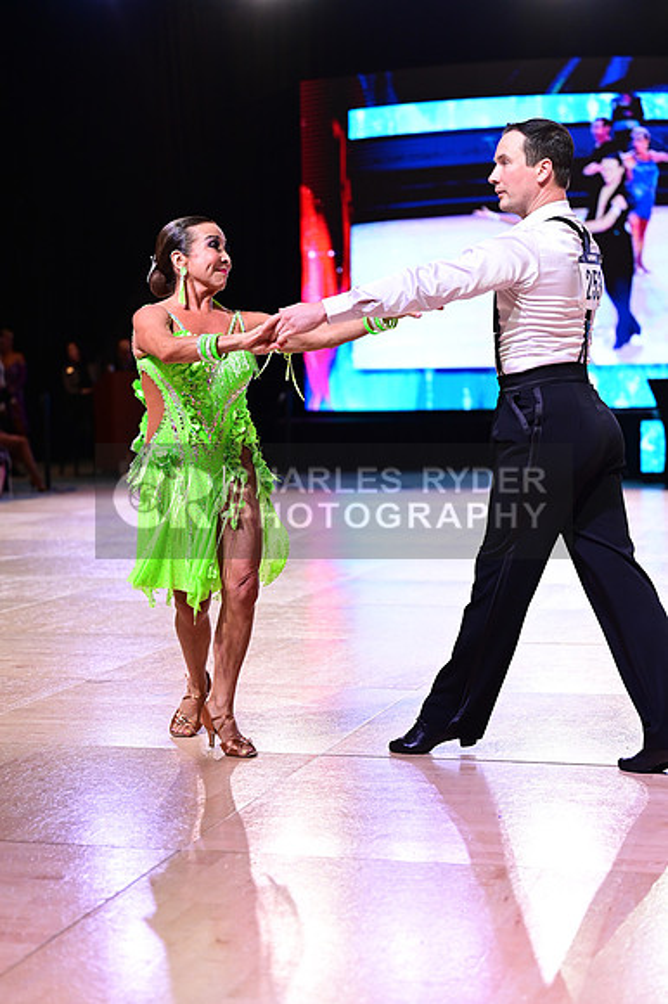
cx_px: 334
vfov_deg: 25.7
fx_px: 2201
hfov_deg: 17.3
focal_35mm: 79
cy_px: 502
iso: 2000
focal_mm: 79
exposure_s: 1/640
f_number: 2.8
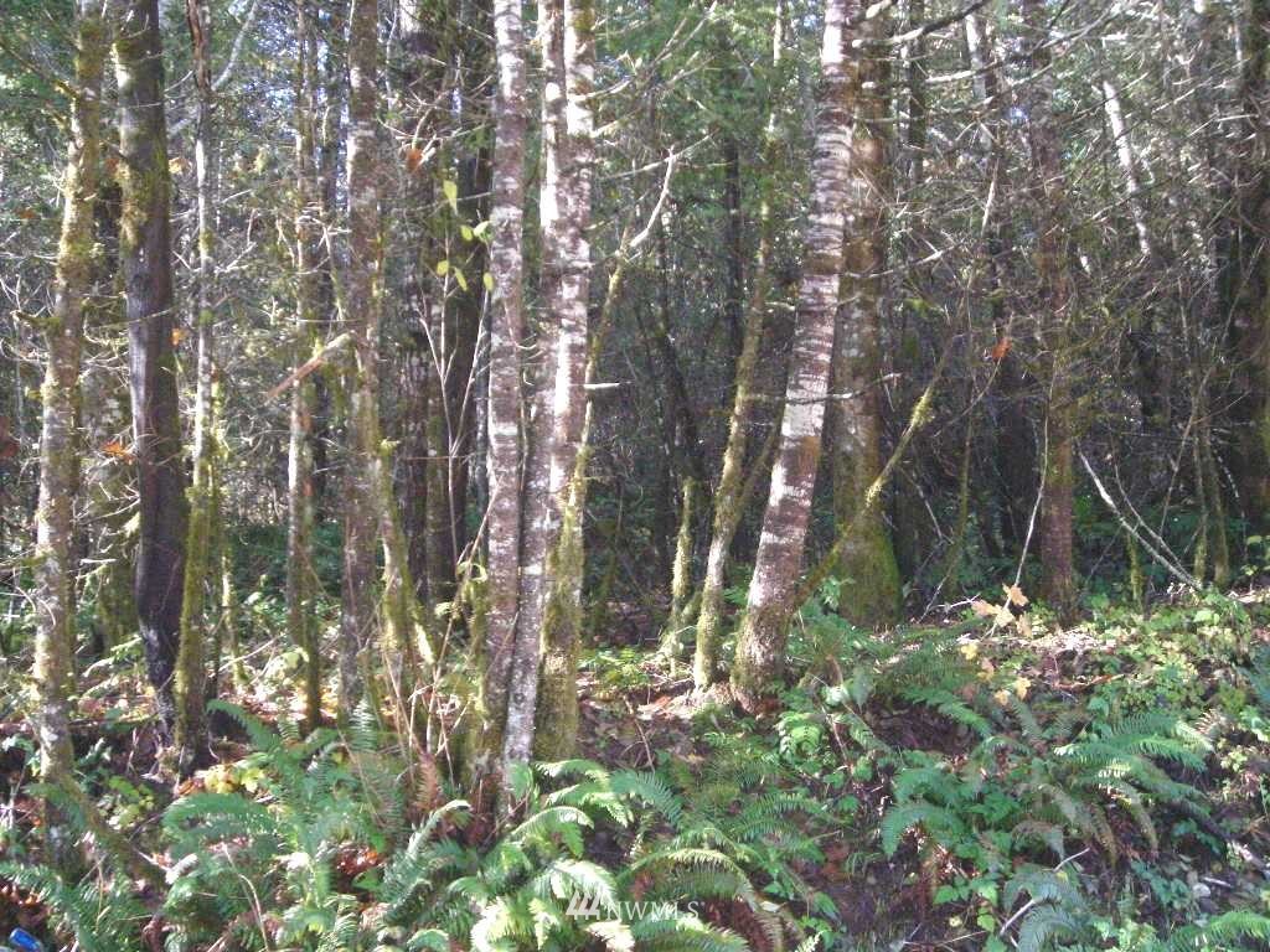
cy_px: 476
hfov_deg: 49.0
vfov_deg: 37.7
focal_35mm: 38
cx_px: 635
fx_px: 1394
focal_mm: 6.3
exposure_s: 1/60
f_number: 3.2
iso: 487
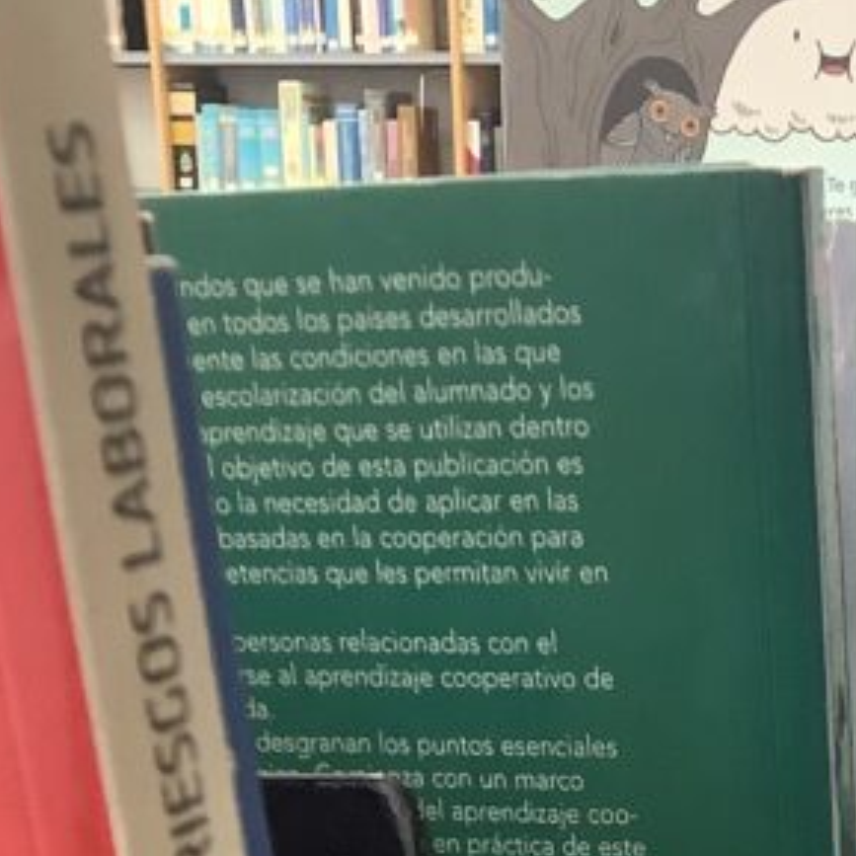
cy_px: 1457
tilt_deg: -24.4
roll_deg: -0.2
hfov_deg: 17.4
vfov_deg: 15.7
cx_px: 918
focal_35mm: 97
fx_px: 2714
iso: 160
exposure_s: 1/50
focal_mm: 3.3
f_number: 2.4
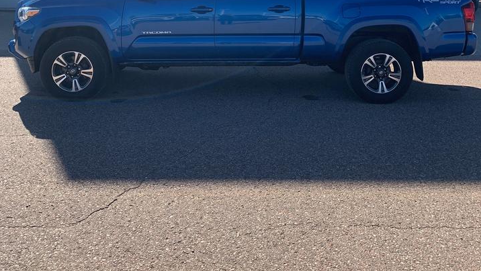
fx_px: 485
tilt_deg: -1.9
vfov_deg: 29.3
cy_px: 3
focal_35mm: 38
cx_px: 240
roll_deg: -0.8
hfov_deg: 52.8
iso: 25
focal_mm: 4.25
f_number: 1.8
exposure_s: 1/1560
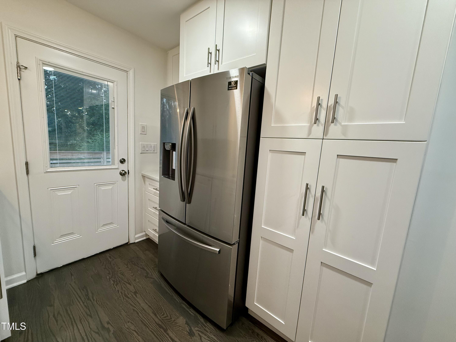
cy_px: 171
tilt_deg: -8.2
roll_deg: -3.6
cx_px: 228
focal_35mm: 14
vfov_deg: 85.7
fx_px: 184
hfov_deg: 102.1
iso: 320
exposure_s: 1/120
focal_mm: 2.22
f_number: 2.2
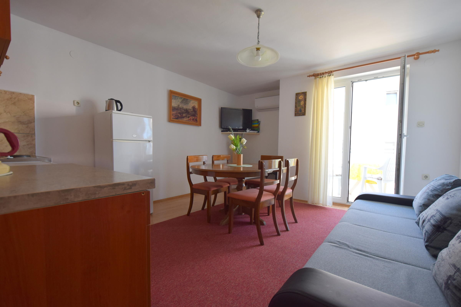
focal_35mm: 15
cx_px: 230
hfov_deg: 100.4
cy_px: 154
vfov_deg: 77.3
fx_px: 192
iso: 400
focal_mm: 10
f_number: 4
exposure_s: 1/60
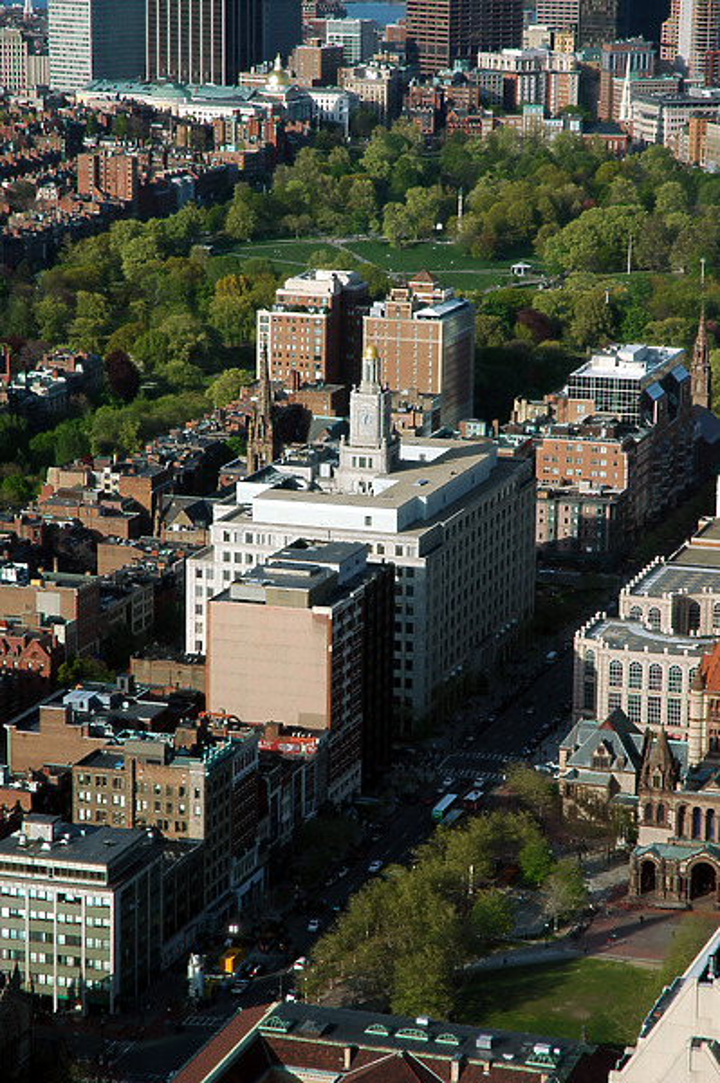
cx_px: 360
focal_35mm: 105
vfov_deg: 19.5
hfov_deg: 13.0
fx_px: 3155
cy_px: 542
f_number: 10
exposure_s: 1/200
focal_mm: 70
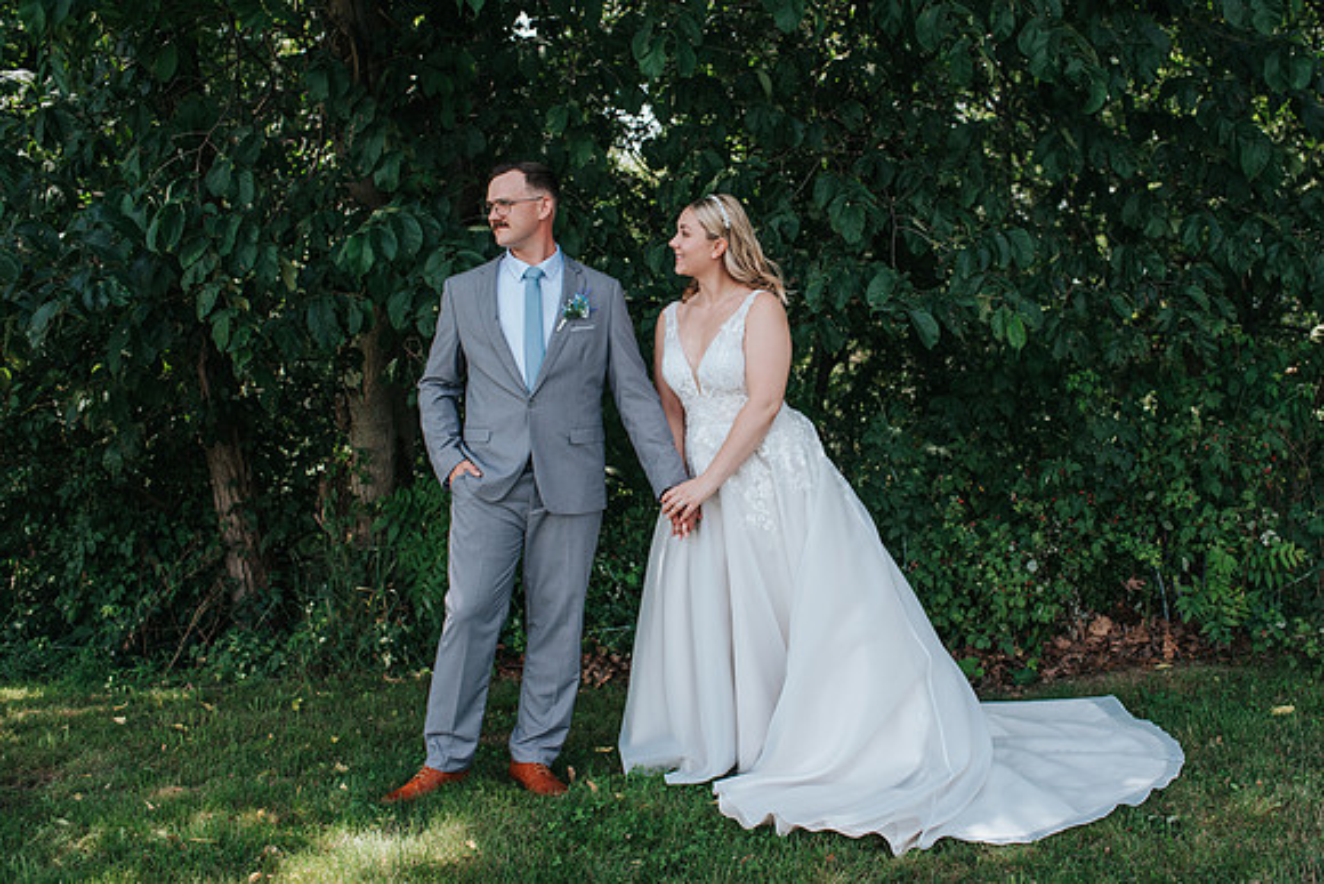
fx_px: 1439
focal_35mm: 39
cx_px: 737
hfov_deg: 49.3
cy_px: 422
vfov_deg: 34.1
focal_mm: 35
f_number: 2.8
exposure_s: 1/500
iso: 125
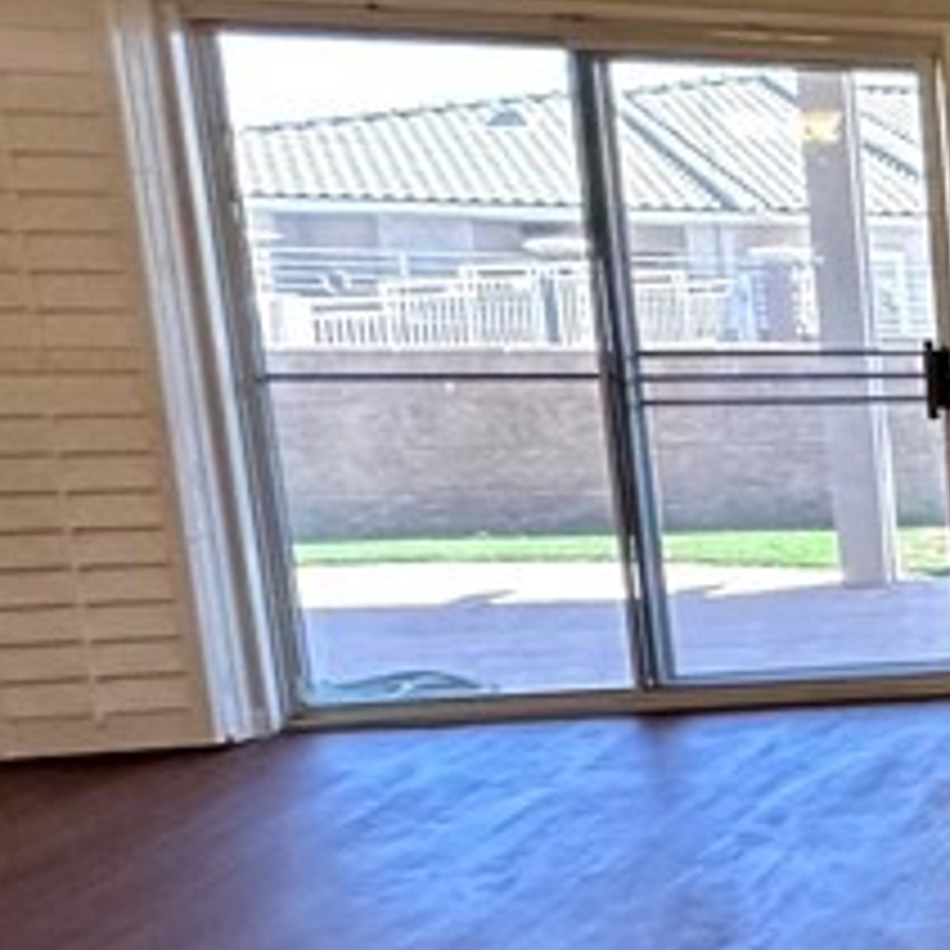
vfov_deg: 28.6
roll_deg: -1.2
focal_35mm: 60
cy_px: 527
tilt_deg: -8.7
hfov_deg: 16.4
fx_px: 1863
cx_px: 2143
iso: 200
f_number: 2.2
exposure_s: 1/60
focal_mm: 2.22
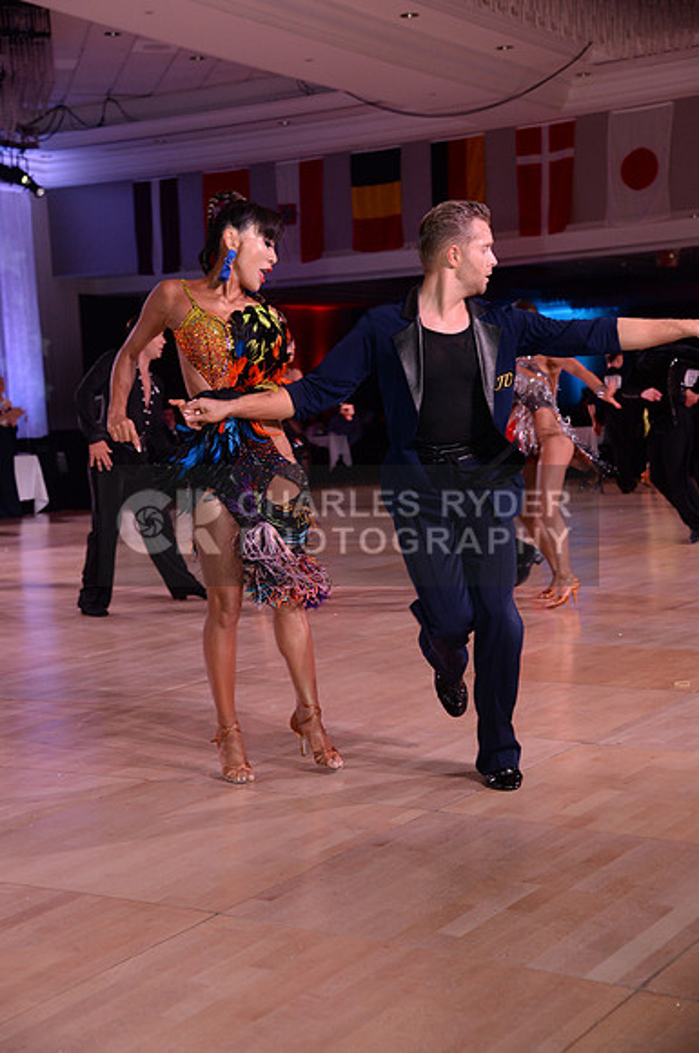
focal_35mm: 58
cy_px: 526
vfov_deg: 34.5
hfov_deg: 23.3
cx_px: 350
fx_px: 1694
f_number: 5.6
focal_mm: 58
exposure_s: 1/250
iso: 2000
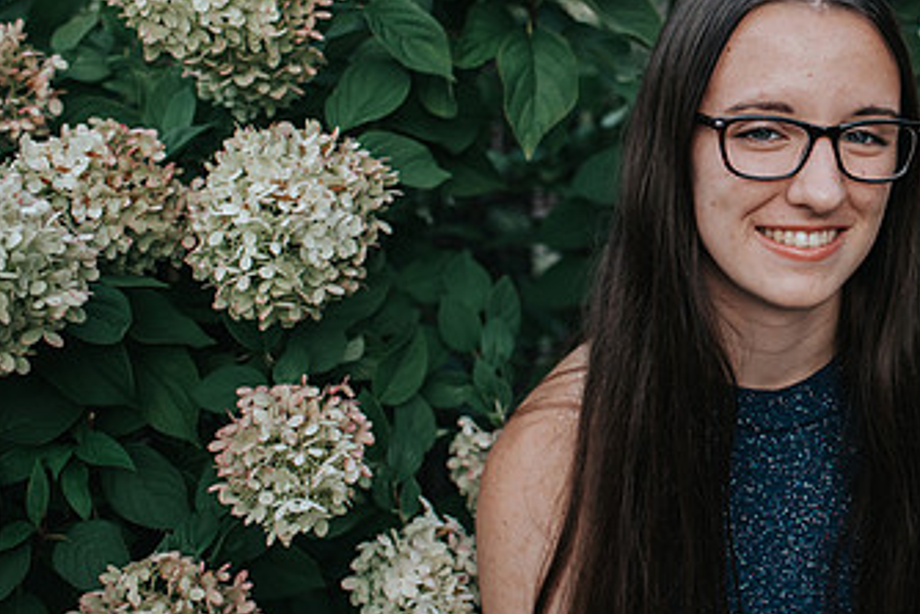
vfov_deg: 20.2
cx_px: 858
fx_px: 1713
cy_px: 169
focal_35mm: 67
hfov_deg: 28.7
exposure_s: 1/400
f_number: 2.8
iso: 720
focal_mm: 35
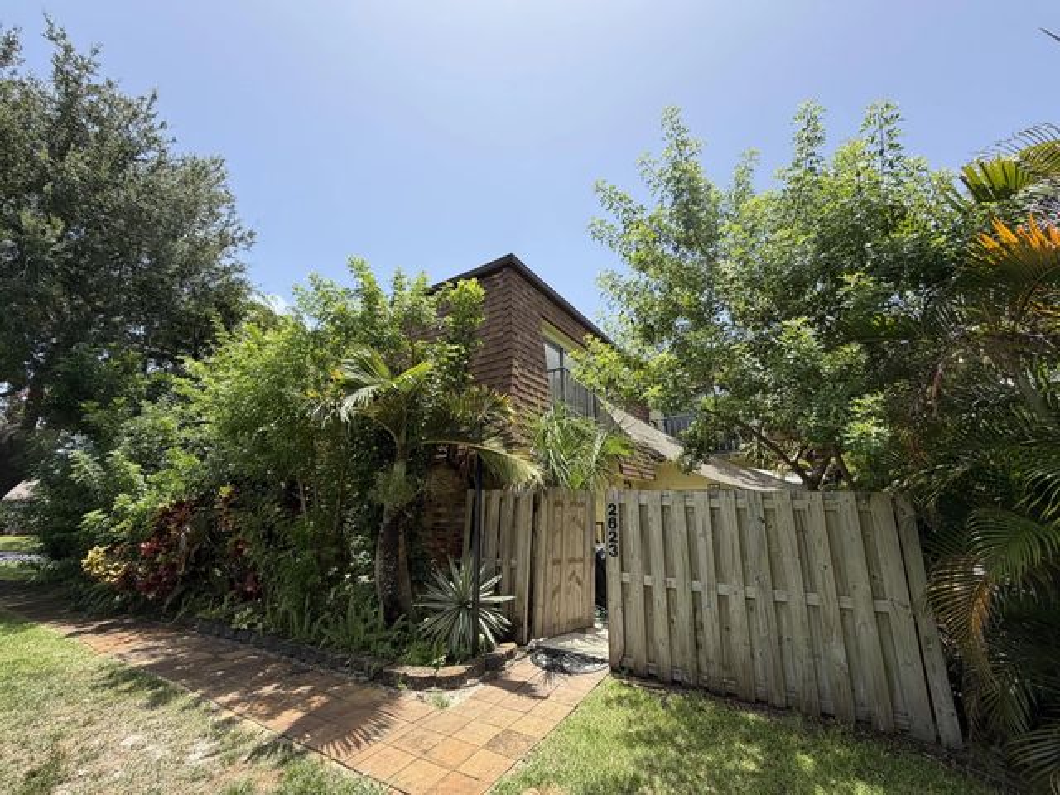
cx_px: 530
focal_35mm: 14
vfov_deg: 85.7
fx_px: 429
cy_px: 398
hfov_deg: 102.1
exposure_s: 1/770
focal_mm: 2.22
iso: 40
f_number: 2.2
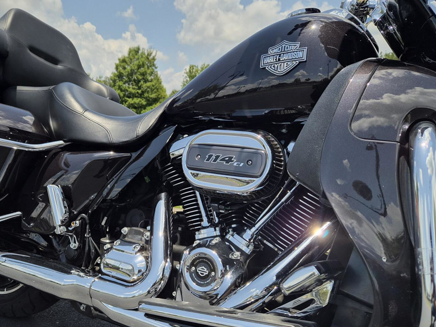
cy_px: 197
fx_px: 403
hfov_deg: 55.6
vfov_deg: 43.9
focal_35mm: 32
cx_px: 146
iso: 80
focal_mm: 5.4
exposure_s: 1/4128
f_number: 1.8
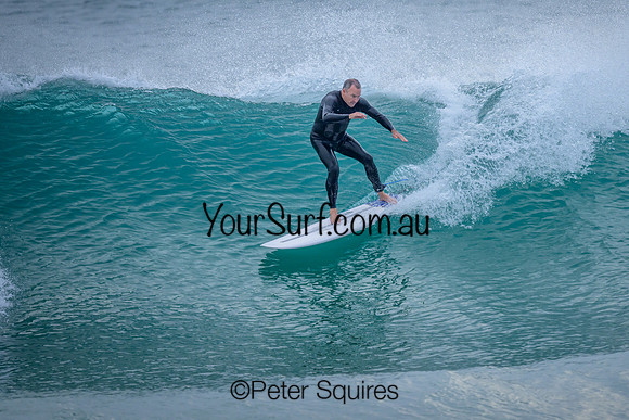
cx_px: 395
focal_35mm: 1005
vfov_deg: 1.4
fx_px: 17562
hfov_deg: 2.1
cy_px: 156
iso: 1000
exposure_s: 1/2000
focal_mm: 800
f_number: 6.3
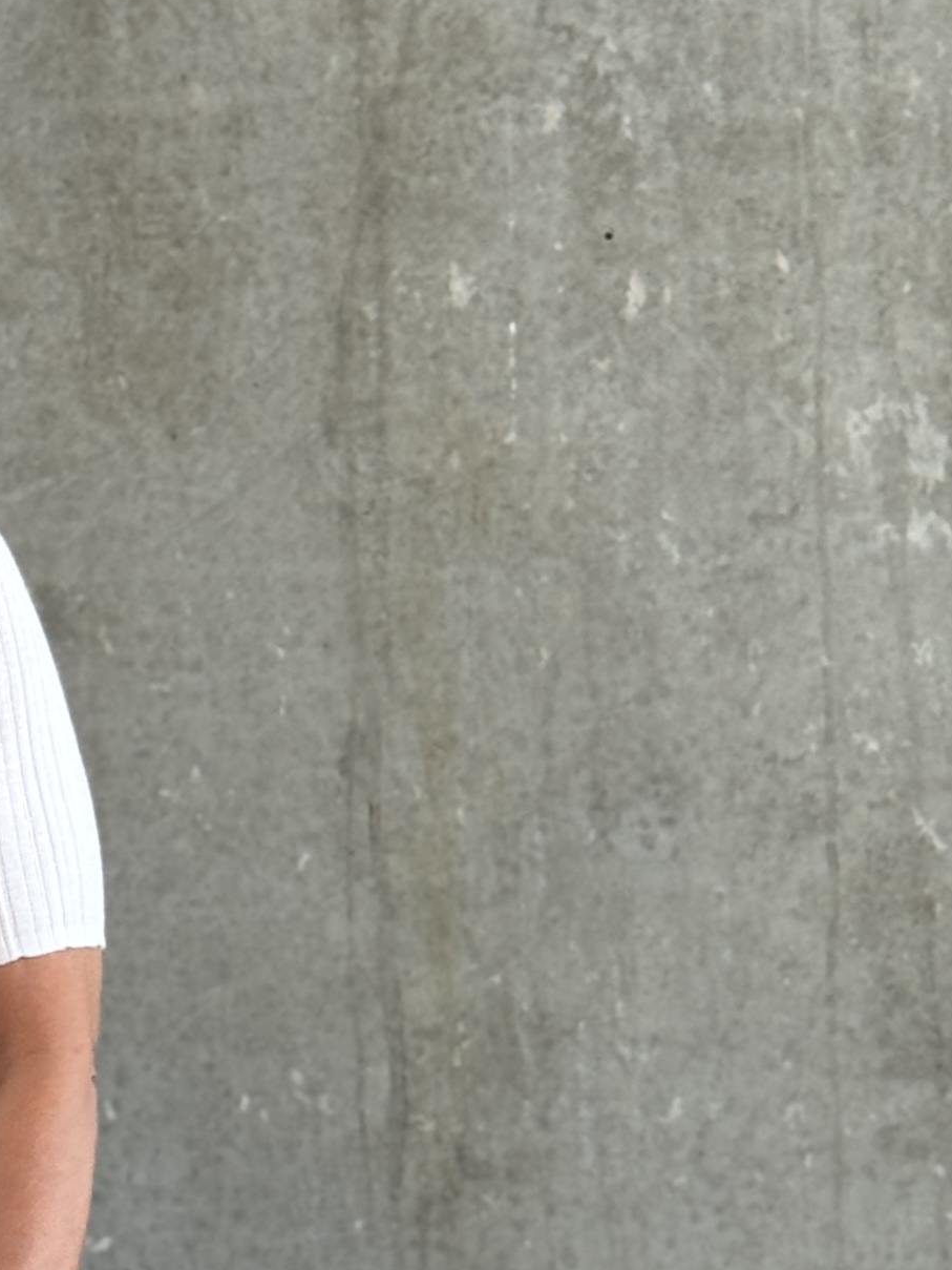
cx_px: 373
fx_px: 5499
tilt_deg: -4.6
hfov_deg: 9.9
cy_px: 1382
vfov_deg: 12.9
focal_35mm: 150
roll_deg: -0.7
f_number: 1.78
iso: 80
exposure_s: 1/100
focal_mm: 6.76
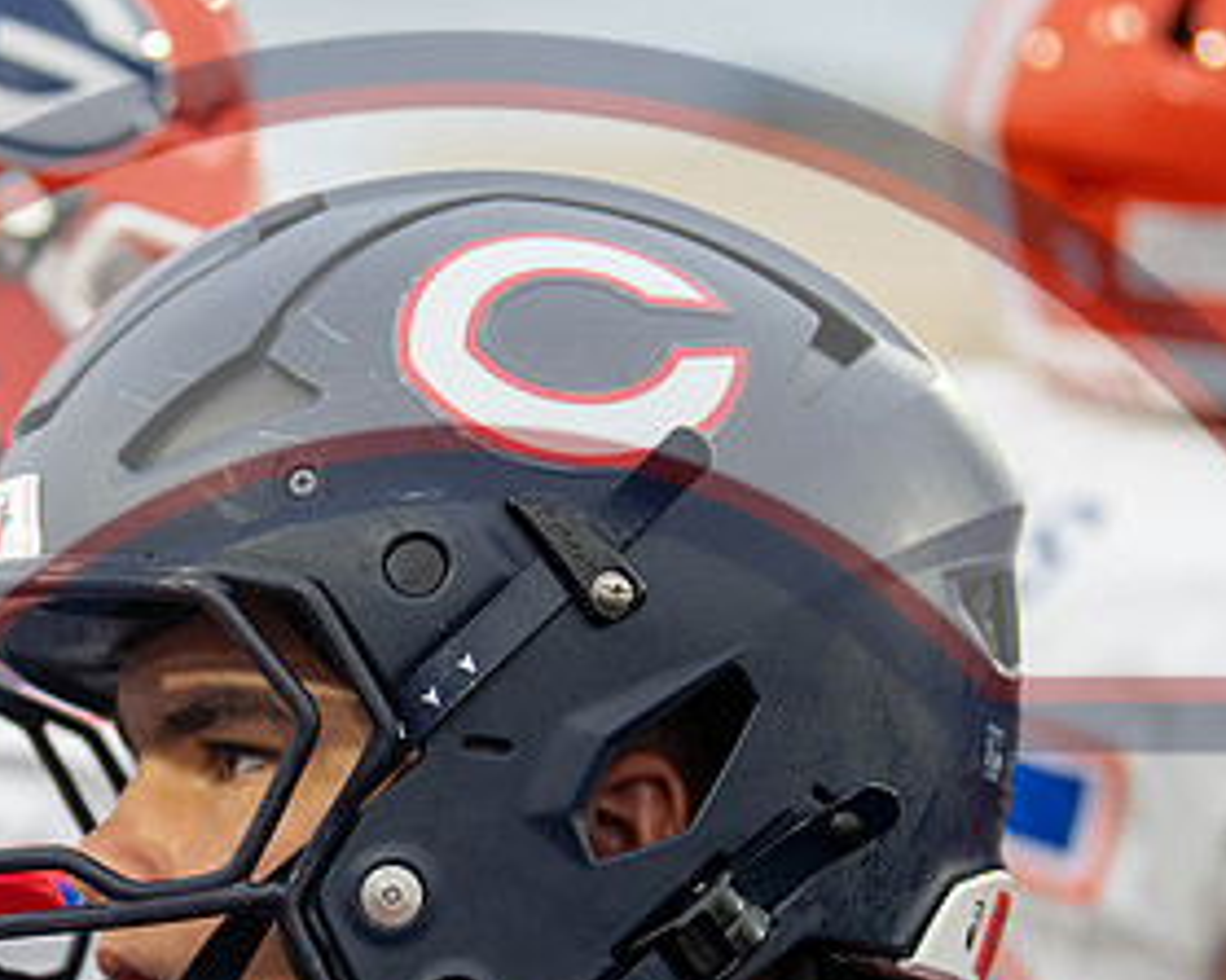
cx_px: 171
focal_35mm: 182
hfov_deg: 10.6
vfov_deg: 8.5
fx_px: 6602
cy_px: 879
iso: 1400
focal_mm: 75
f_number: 2.8
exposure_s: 1/1000
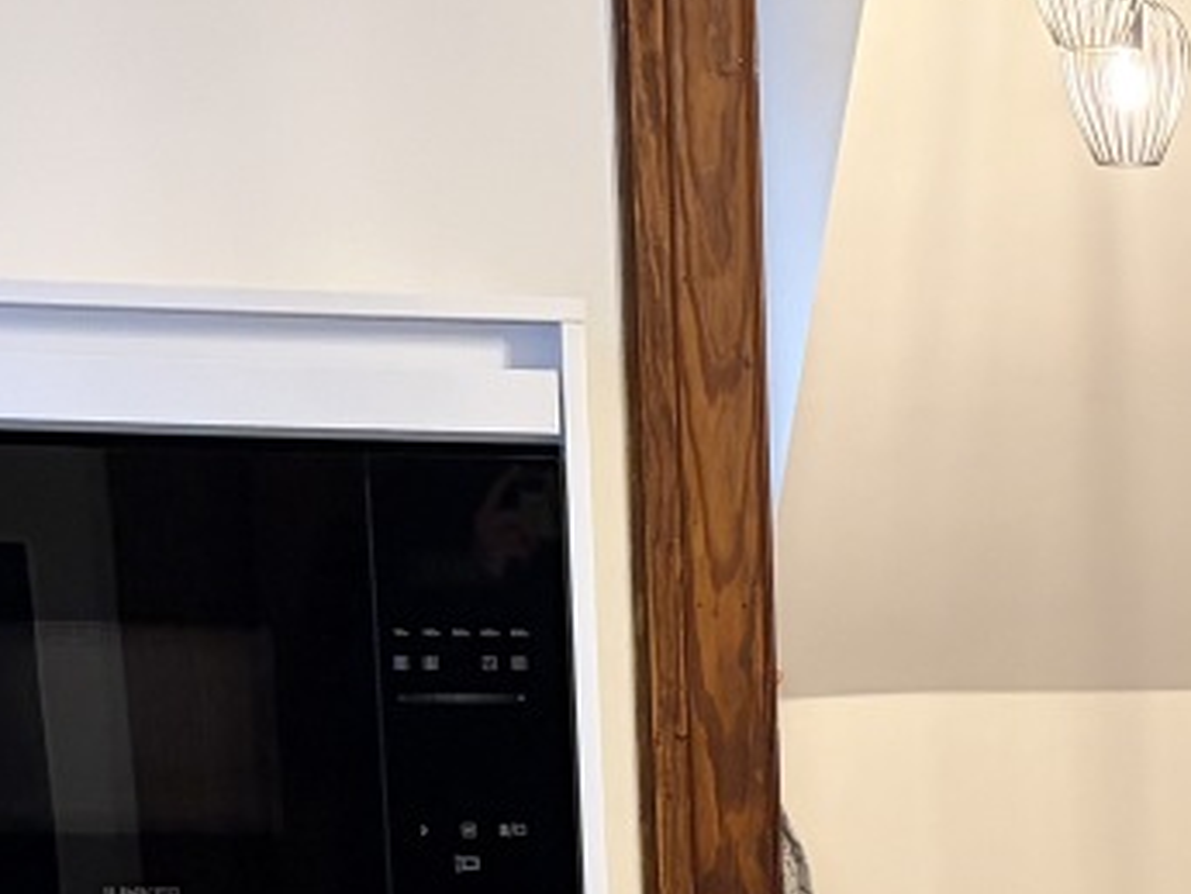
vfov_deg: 12.5
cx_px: 1833
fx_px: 3889
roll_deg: -0.9
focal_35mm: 113
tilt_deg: -12.3
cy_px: 1306
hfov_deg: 15.9
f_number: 1.6
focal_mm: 5.96
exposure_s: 1/50
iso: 250
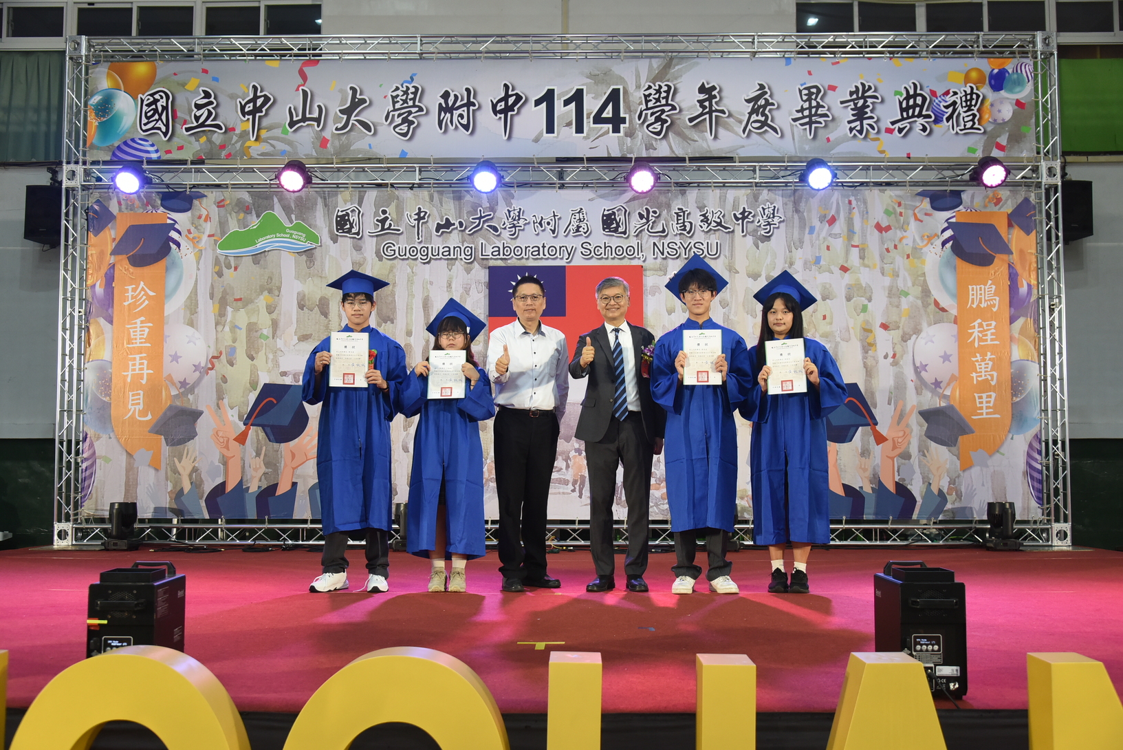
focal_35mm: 32
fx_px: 999
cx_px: 562
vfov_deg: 41.1
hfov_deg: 58.7
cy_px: 375
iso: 1600
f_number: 5.6
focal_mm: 32
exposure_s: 1/100
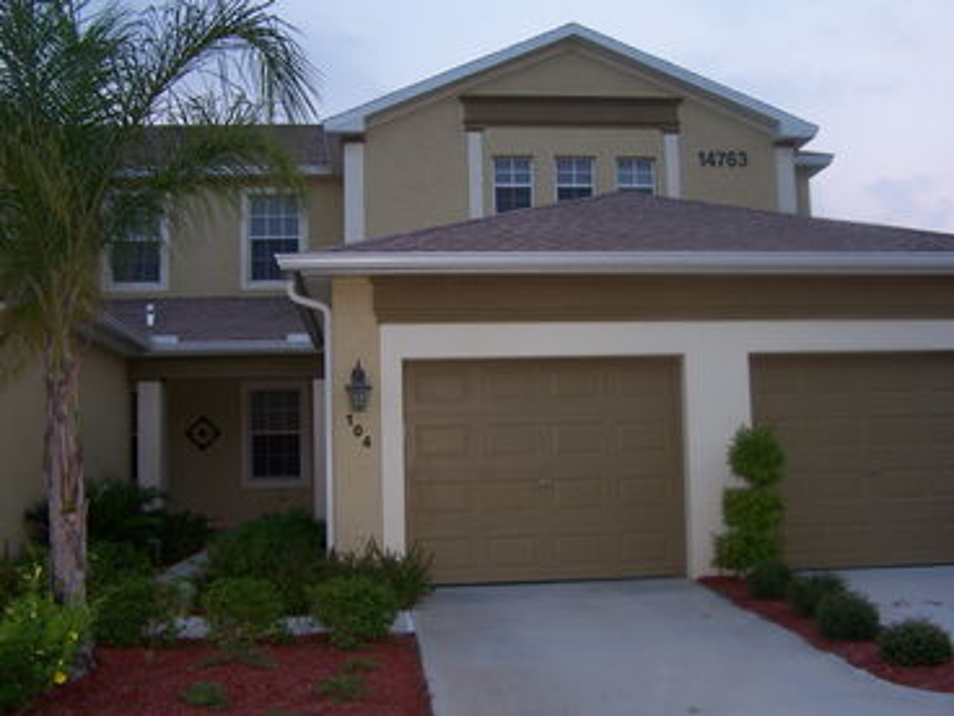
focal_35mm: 38
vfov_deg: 37.7
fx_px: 1047
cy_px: 358
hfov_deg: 49.0
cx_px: 477
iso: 80
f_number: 2.8
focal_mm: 6.3
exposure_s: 1/60
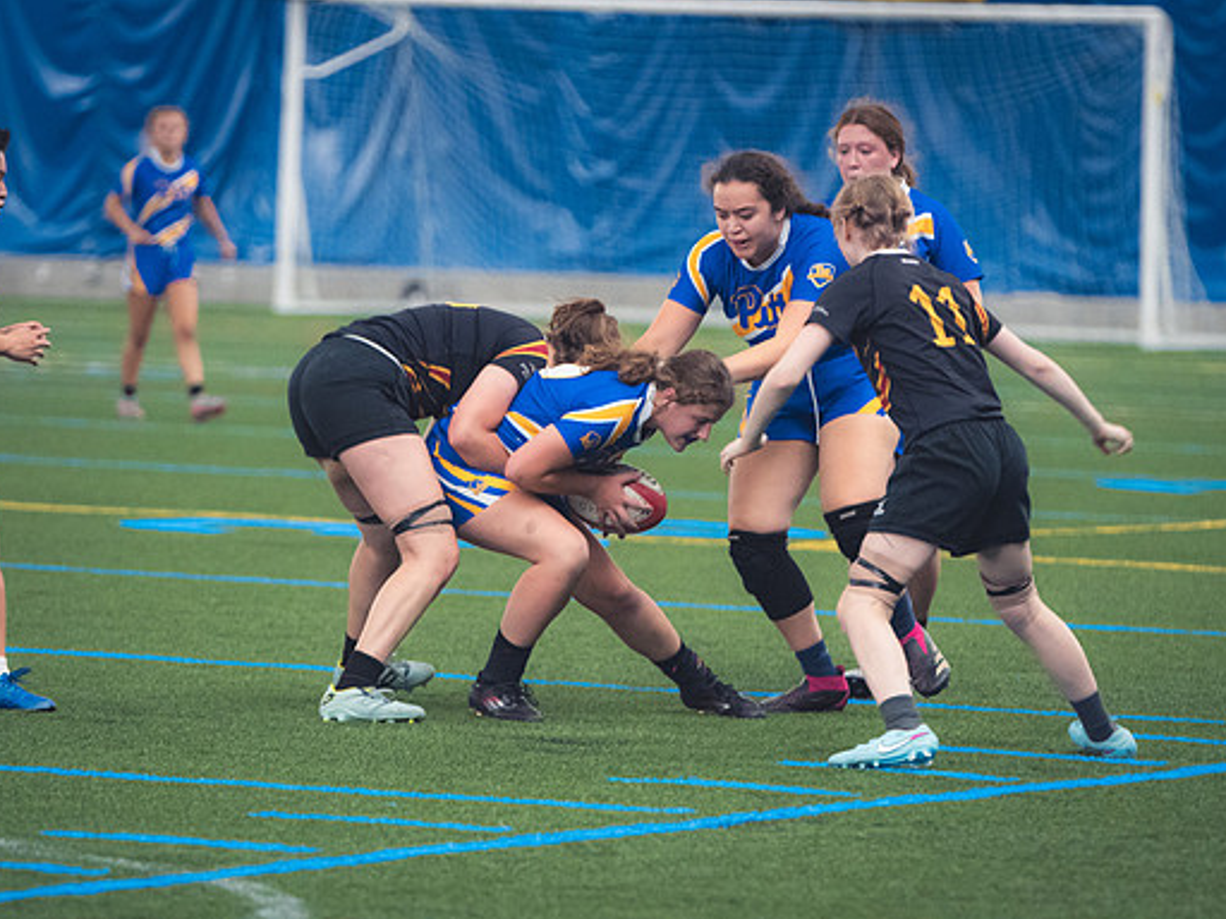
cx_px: 584
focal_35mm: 294
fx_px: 10413
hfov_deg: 6.7
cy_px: 460
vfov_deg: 5.1
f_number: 2.8
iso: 4000
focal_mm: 180
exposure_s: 1/320
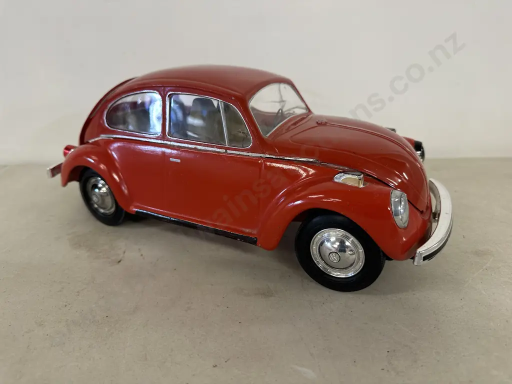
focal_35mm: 24
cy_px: 192
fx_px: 355
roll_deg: +0.2
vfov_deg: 56.8
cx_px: 256
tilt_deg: -24.1
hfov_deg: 71.6
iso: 200
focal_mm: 6.86
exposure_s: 1/100
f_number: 1.78
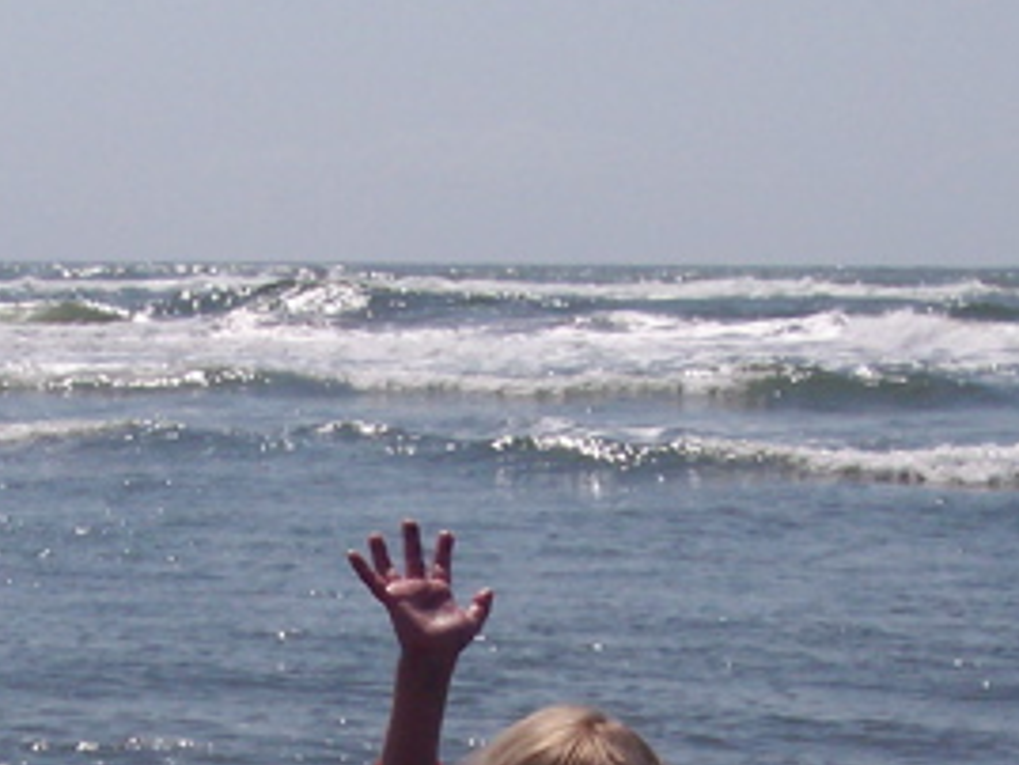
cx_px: 434
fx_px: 5507
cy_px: 964
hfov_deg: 10.6
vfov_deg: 7.9
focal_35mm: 187
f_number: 5.6
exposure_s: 1/1000
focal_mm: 13.3
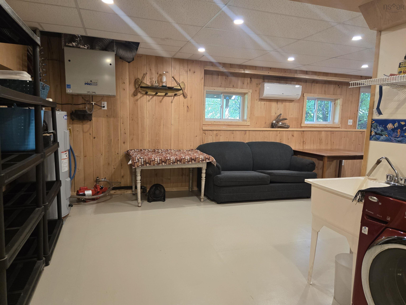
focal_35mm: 23
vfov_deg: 58.9
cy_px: 152
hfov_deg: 73.9
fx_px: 270
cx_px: 203
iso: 400
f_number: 1.8
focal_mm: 5.4
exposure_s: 1/120
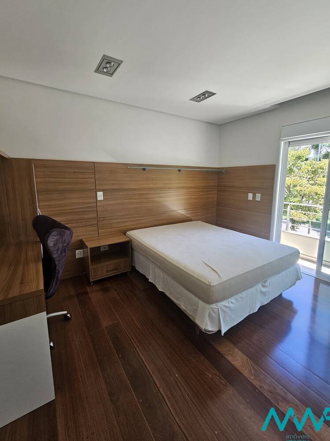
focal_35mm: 14
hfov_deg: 85.6
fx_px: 178
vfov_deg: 102.0
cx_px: 172
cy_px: 211
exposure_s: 1/60
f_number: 2.2
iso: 50
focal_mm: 2.2
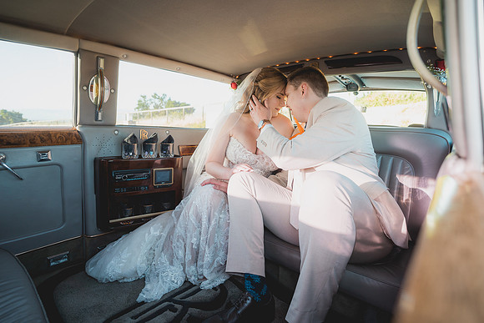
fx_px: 242
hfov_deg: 90.0
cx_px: 242
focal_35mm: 18
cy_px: 162
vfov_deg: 67.4
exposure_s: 1/40
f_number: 2.8
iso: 125
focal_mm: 18
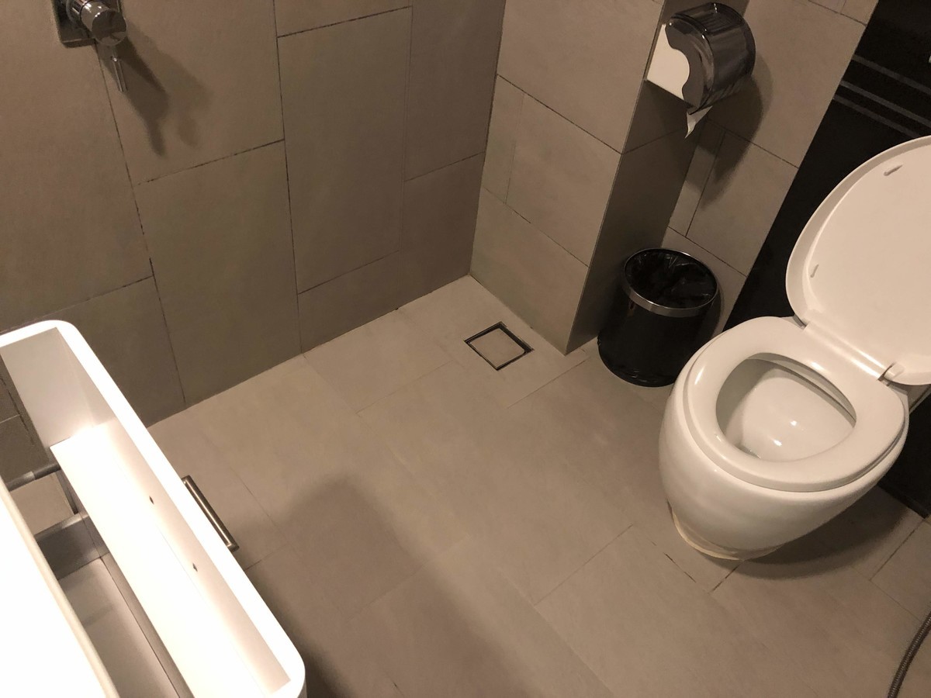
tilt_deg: -44.6
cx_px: 466
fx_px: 753
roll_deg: -8.8
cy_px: 349
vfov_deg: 49.7
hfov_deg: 63.4
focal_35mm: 28
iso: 100
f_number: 1.8
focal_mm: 4
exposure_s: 1/5
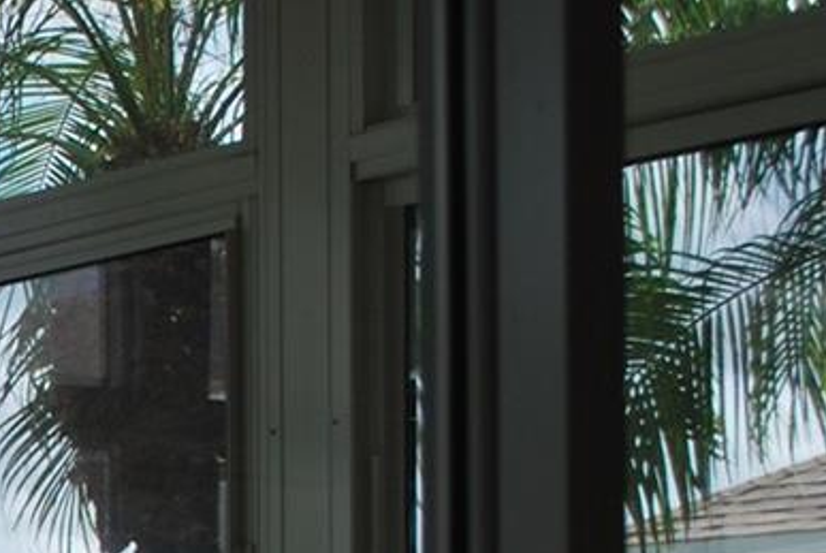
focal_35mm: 149
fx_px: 3423
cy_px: 969
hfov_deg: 12.7
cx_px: -606
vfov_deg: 8.9
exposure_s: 1/125
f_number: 5.6
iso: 100
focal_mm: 24
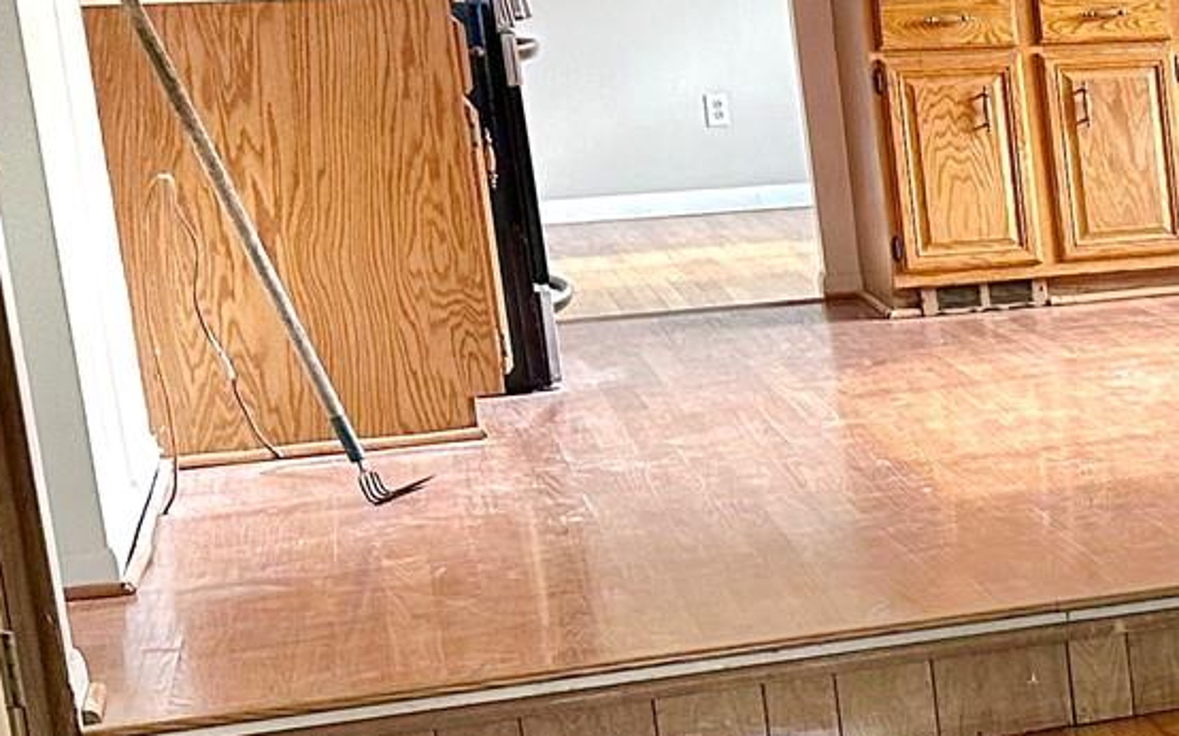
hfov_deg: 17.8
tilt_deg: -11.0
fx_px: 3020
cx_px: 2115
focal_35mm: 94
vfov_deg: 13.9
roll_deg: +1.4
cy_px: 494
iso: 200
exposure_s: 1/60
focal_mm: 6.86
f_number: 1.78
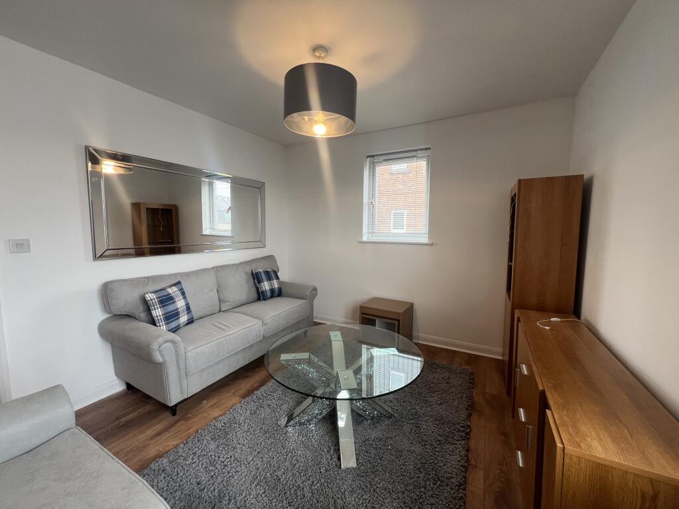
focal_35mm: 13
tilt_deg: -5.1
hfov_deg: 106.2
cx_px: 340
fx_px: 255
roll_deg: +0.0
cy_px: 254
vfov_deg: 89.9
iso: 80
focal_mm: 1.57
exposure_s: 1/99
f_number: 1.8
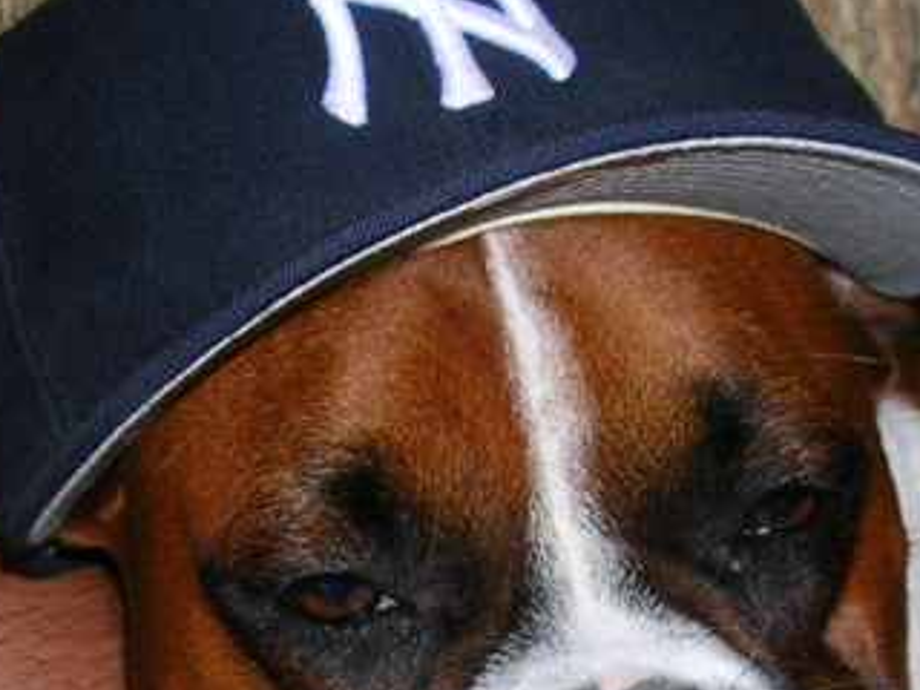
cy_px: 446
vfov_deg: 19.3
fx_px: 2020
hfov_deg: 25.6
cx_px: 555
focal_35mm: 76
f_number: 2.8
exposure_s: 1/60.1
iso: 50
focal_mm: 5.8
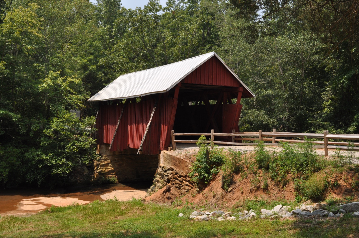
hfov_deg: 49.6
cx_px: 180
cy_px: 119
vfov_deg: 34.1
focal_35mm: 39
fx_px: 388
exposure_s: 1/500
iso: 400
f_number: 11
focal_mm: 26
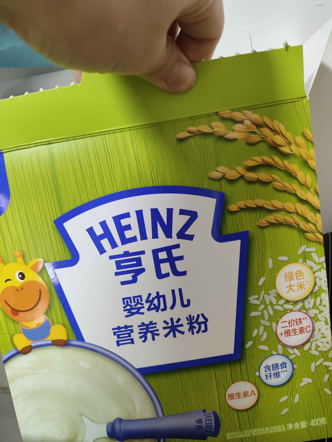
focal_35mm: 25
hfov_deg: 54.9
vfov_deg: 69.4
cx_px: 166
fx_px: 319
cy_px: 221
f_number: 1.79
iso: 473
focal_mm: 4.71
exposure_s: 1/33.3
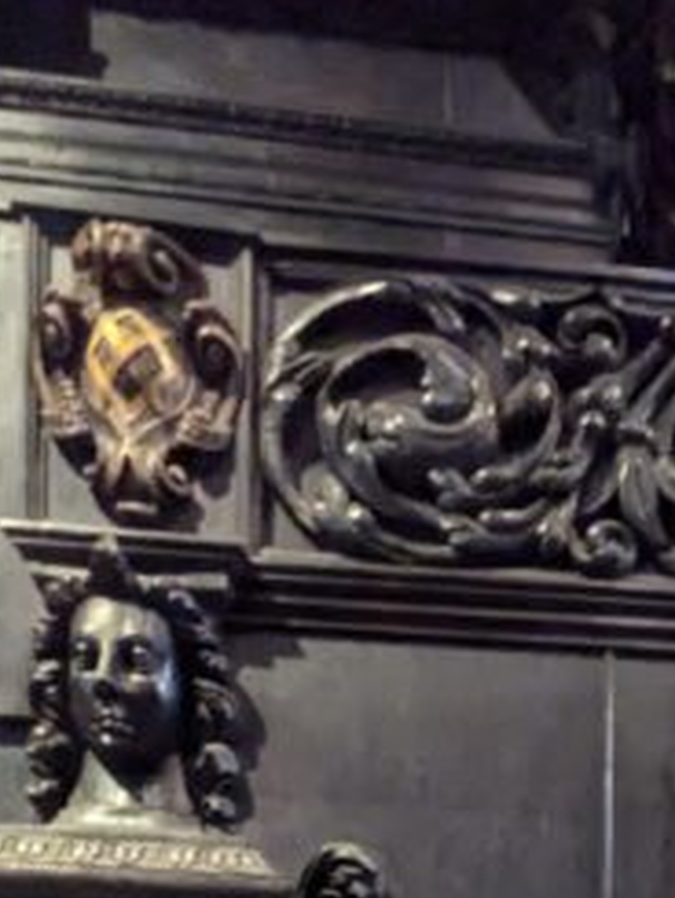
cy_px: 1363
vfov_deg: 26.9
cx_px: 772
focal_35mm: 49
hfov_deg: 26.9
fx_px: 1273
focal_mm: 2.35
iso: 1487
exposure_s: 1/23.1
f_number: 2.2
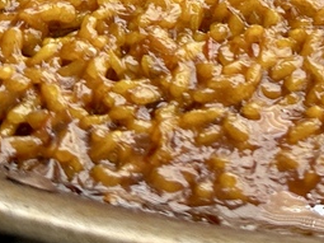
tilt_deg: -36.7
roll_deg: +0.1
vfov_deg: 10.1
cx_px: 423
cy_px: -284
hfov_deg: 14.3
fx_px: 1235
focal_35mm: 132
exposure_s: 1/424
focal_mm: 6.86
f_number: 1.78
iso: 80
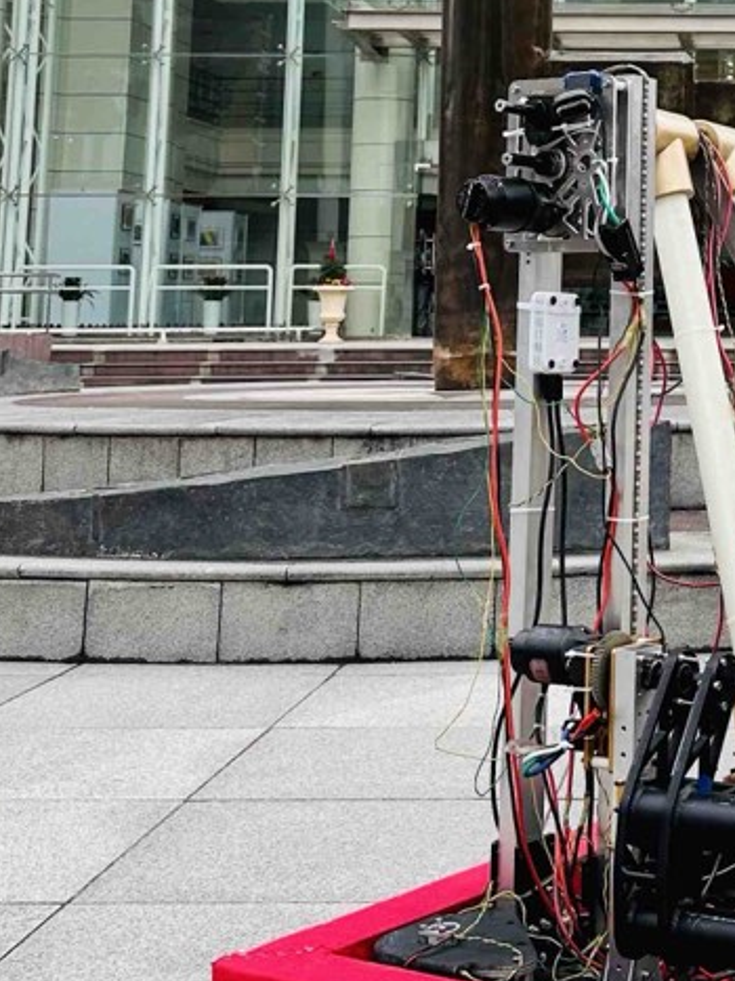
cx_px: 777
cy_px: 15
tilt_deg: +11.1
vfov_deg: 25.8
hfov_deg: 19.7
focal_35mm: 72
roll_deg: -0.2
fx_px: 2039
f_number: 1.78
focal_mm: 6.86
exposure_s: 1/121
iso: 64
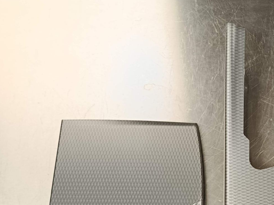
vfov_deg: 27.7
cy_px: 197
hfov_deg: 34.7
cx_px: 273
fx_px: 396
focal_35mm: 50
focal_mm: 5.24
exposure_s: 1/33.3
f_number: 1.7
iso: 1279
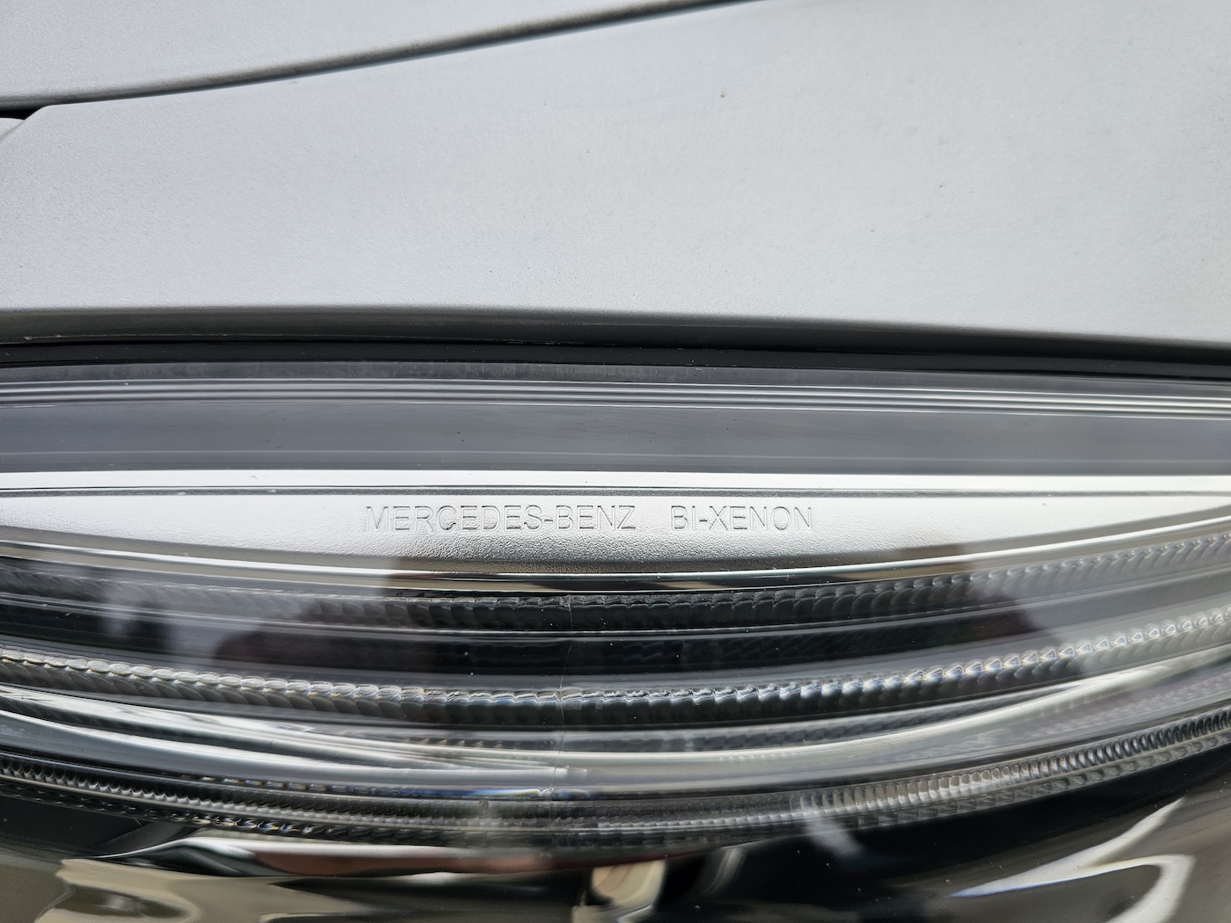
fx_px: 818
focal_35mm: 23
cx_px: 616
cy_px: 462
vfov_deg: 58.9
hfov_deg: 73.9
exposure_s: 1/490
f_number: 1.7
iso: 16
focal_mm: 6.3
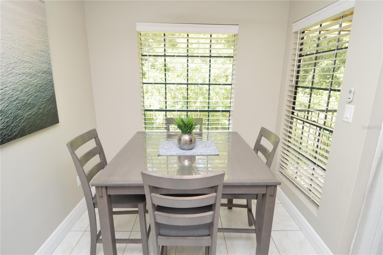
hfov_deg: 90.1
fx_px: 191
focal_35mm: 18
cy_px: 128
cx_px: 192
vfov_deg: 67.3
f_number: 4.5
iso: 400
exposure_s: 1/80
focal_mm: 12
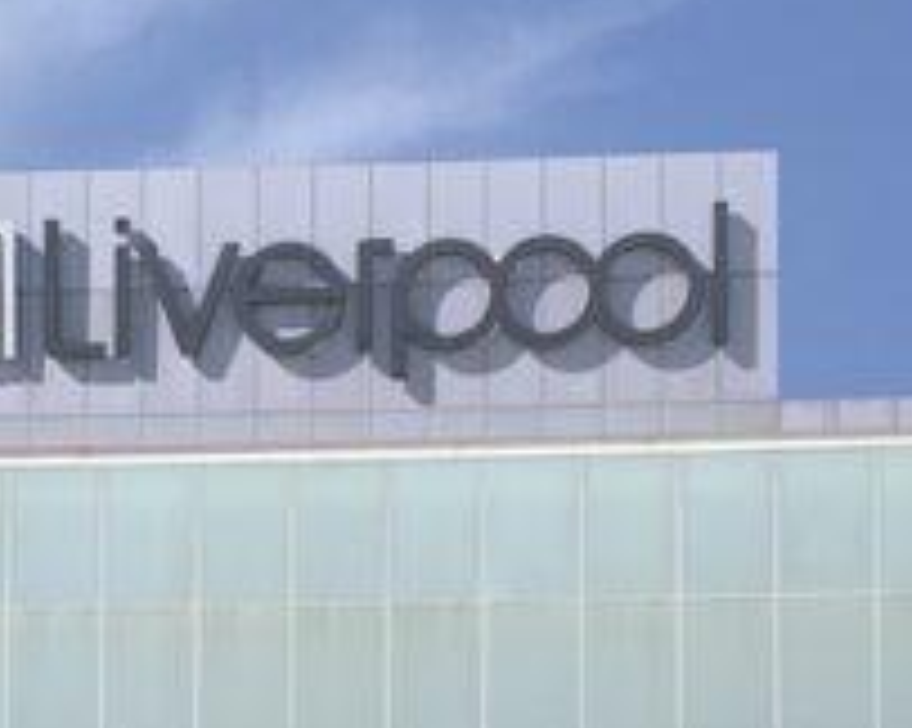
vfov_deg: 11.8
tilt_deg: +4.4
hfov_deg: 15.1
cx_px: 422
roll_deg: -0.3
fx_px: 3452
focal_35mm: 128
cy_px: 903
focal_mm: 4.25
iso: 25
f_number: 1.8
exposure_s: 1/2481
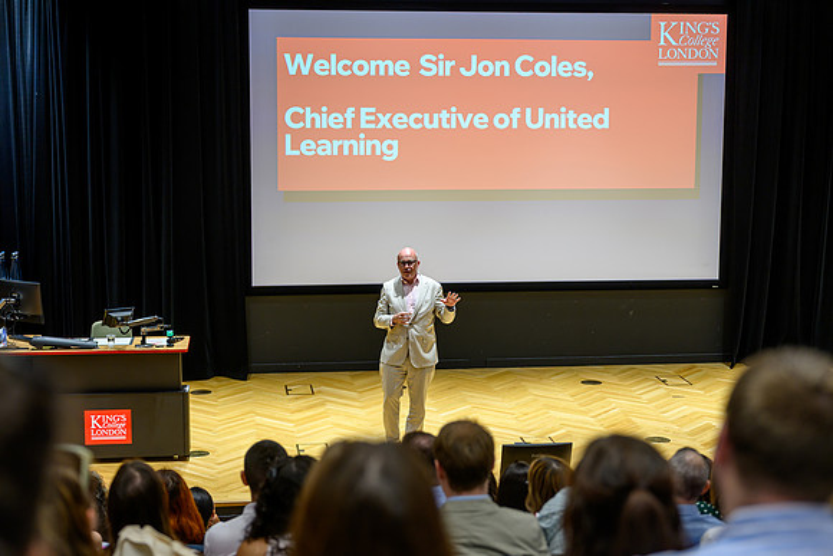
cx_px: 416
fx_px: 1329
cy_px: 278
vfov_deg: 23.6
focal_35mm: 57
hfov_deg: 34.8
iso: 250
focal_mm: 56
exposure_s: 1/125
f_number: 2.4
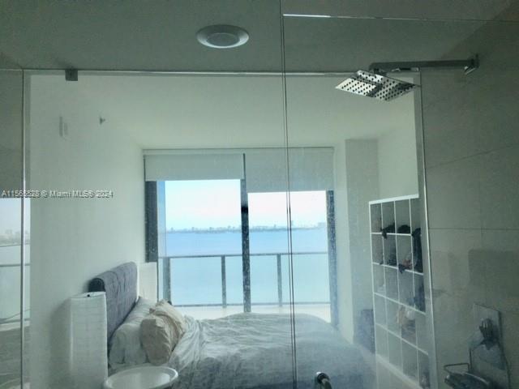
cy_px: 194
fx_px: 435
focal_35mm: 29
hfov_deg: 61.7
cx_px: 260
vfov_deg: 48.2
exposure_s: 1/299
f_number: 2.2
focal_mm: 4.15
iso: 32
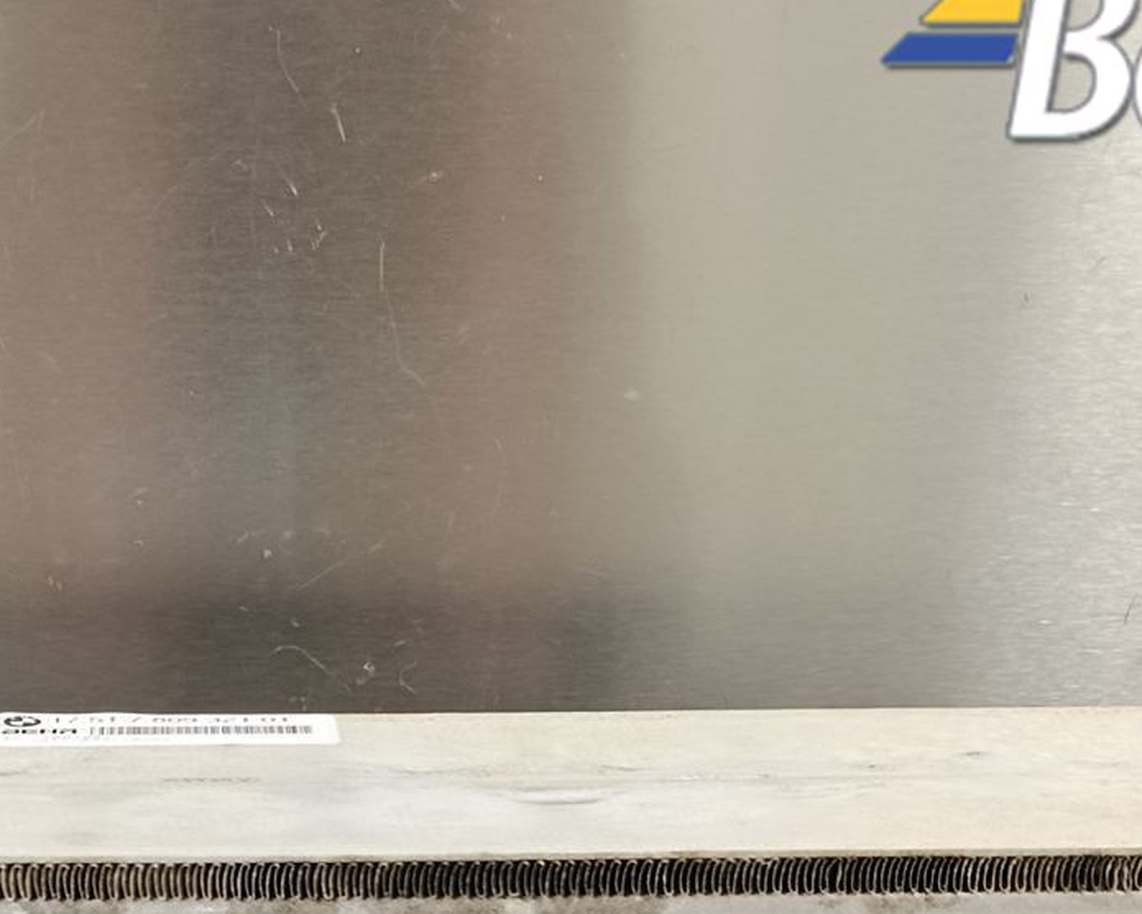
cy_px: 1198
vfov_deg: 20.2
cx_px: 204
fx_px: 2332
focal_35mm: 69
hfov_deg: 26.9
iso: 1170
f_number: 1.7
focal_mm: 5.24
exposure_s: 1/25
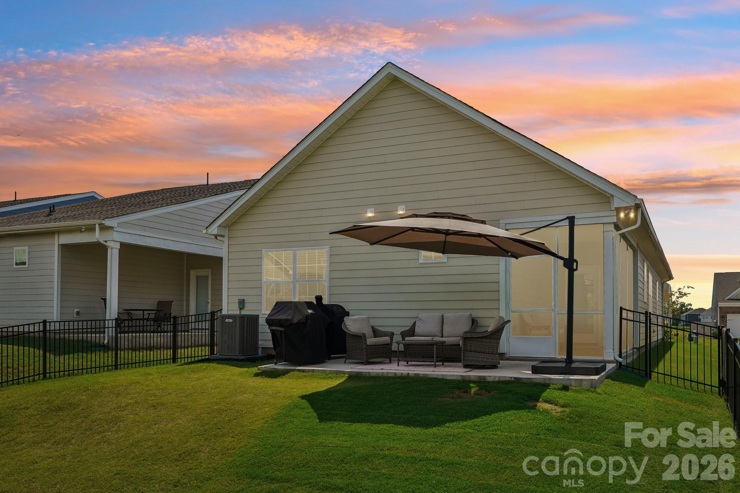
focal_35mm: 30
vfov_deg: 43.6
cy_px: 246
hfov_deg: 61.9
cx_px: 370
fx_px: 617
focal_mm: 20
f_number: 8
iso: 100
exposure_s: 1/125
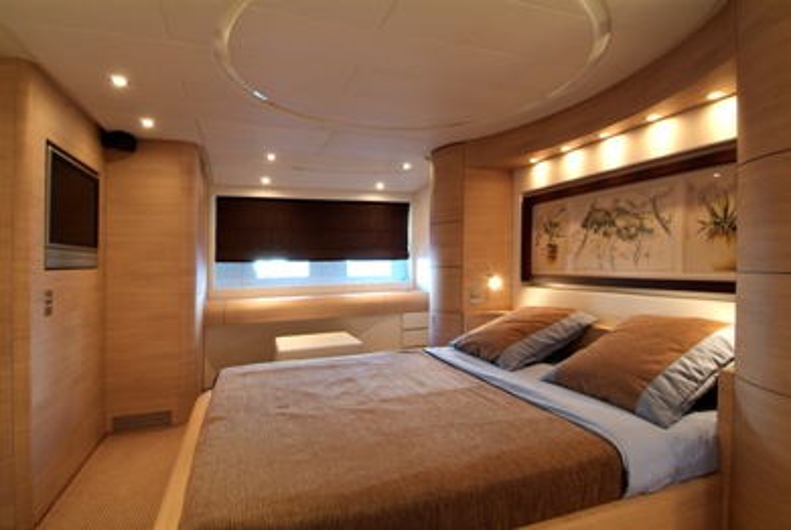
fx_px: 396
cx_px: 396
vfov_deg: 67.5
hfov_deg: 89.9
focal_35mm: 18
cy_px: 265
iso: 160
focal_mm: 12
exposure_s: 1
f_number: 11
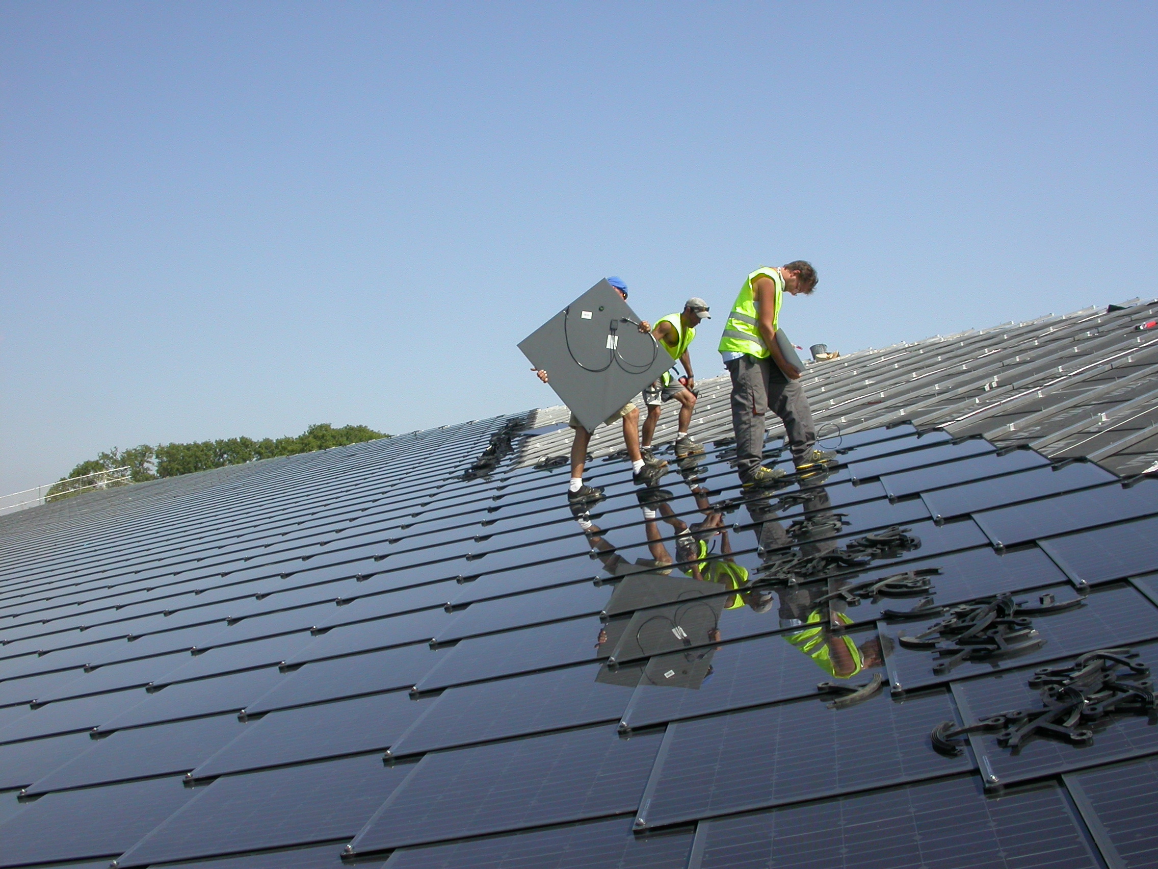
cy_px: 434
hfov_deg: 49.0
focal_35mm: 38
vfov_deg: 37.7
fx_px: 1271
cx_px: 579
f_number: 7.5
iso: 100
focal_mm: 7.85
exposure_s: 1/429
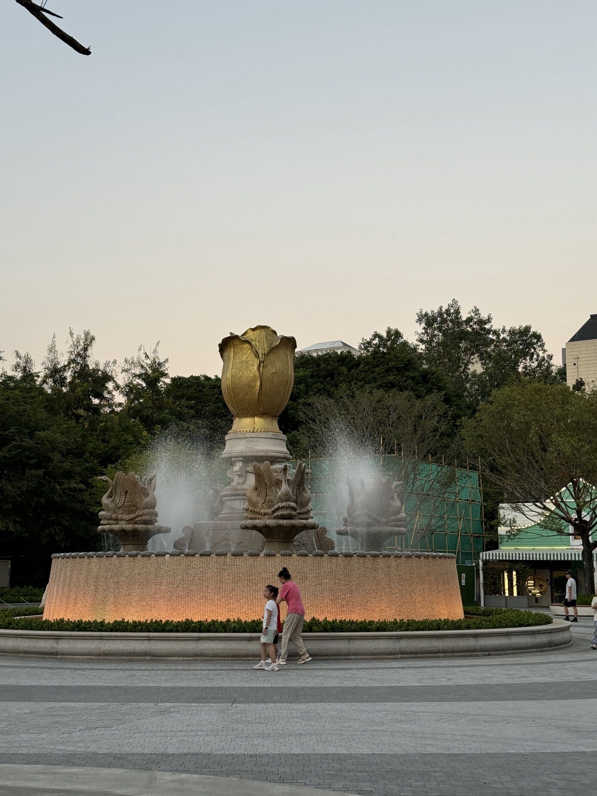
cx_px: 298
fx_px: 1104
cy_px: 398
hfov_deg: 30.3
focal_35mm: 48
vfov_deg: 39.7
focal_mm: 6.76
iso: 50
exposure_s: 1/100
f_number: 1.78
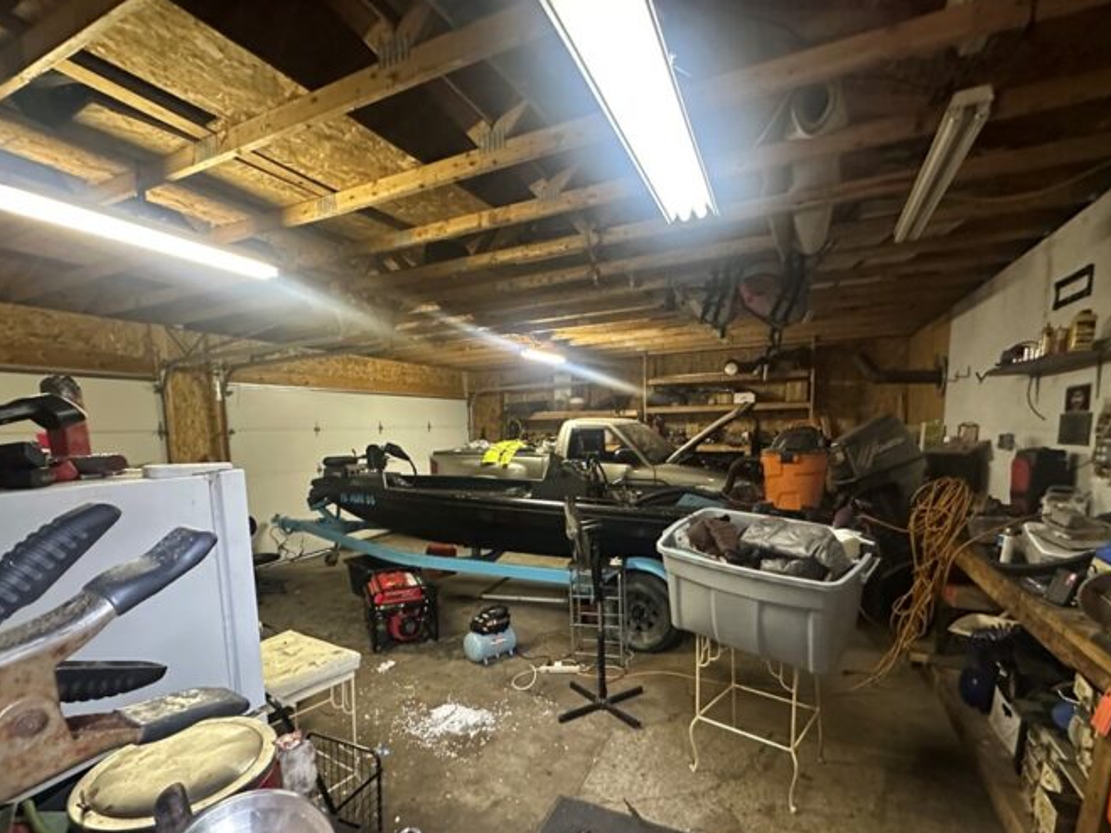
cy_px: 492
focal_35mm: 17
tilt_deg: -7.5
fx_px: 546
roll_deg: +1.2
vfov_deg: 74.0
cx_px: 529
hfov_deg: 91.0
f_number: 2.2
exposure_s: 1/40
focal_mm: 2.22
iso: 800
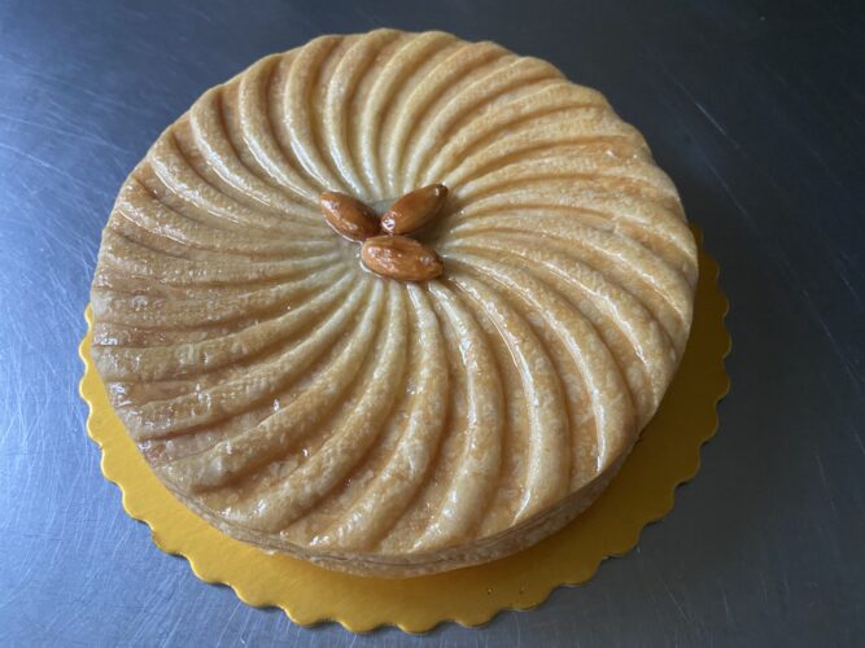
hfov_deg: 67.3
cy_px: 324
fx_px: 650
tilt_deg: -59.2
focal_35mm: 26
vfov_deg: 53.0
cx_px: 432
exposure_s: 1/60
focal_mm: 4.25
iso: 400
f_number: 1.8
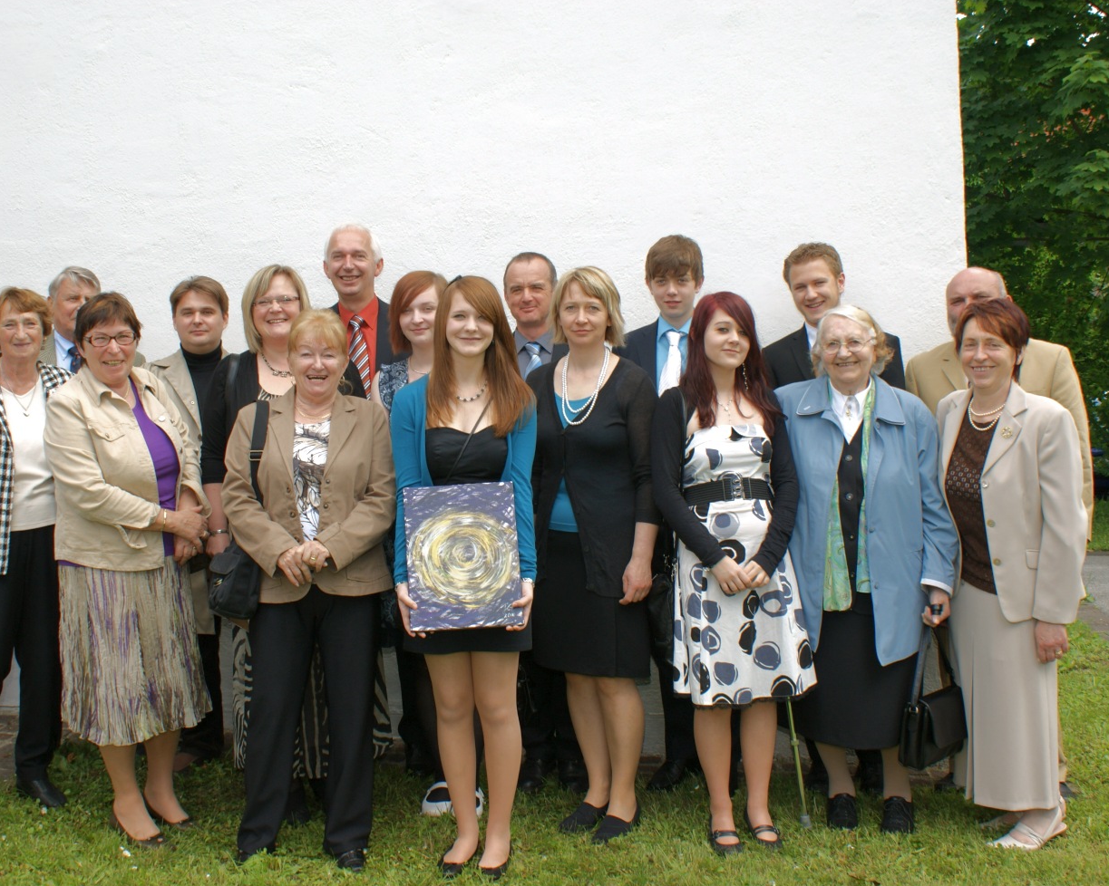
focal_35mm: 38
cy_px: 444
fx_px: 1247
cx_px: 488
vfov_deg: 39.1
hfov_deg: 47.8
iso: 100
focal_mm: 22
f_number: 7.1
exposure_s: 1/80
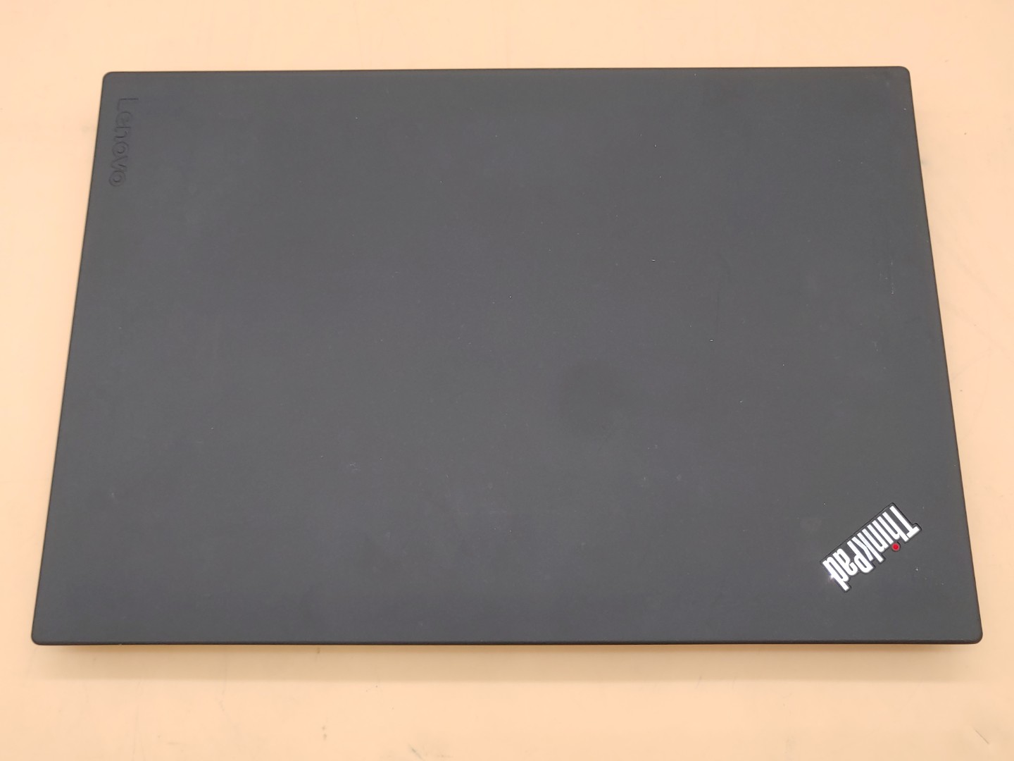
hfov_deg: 55.4
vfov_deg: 42.9
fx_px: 967
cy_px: 380
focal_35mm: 33
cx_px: 507
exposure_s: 1/63
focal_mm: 4.36
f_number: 1.8
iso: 50
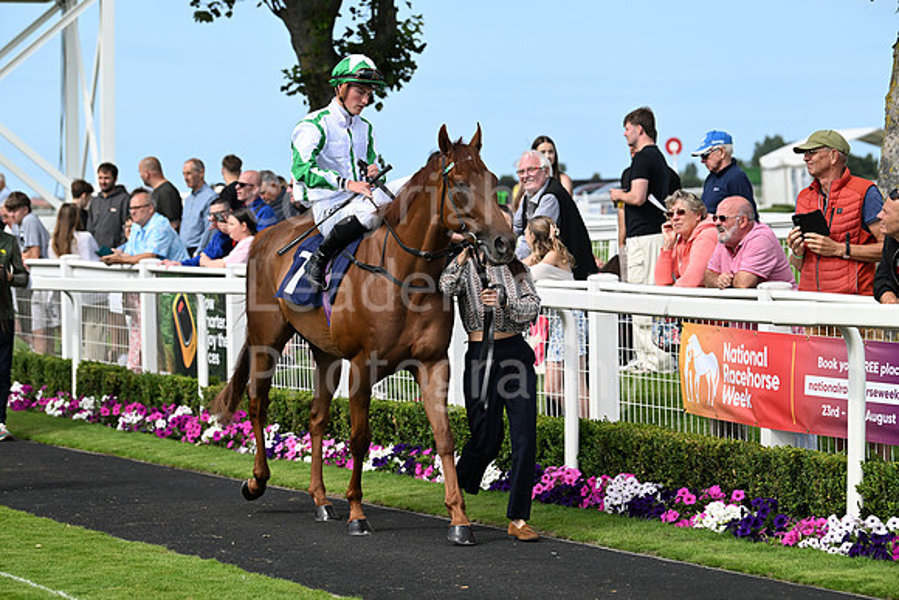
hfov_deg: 15.8
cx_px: 450
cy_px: 300
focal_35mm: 130
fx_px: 3247
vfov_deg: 10.6
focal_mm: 130
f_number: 5
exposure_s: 1/2500
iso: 500
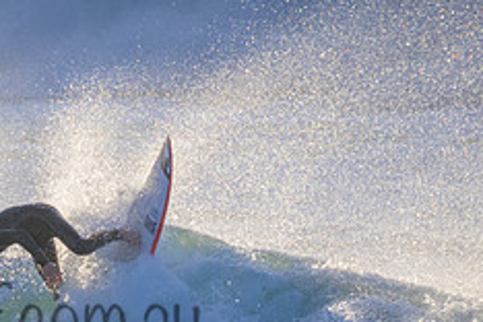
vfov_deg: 0.7
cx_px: -19
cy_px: 296
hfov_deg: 1.0
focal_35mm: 1981
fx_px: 26576
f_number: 11
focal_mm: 800
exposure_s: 1/1250
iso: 1000
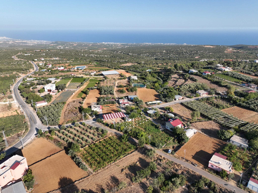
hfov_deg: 71.6
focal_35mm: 24
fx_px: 179
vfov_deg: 56.8
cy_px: 96
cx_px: 129
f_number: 2.8
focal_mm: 12.29
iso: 110
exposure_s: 1/1250
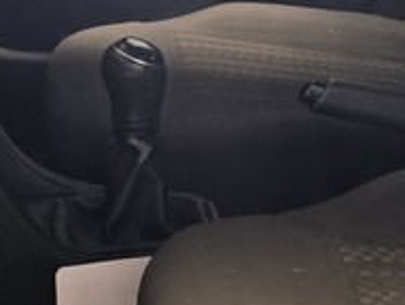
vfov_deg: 11.9
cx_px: 225
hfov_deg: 16.0
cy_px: -19
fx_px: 1442
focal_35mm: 123
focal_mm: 6.25
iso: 200
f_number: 1.7
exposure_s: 1/100
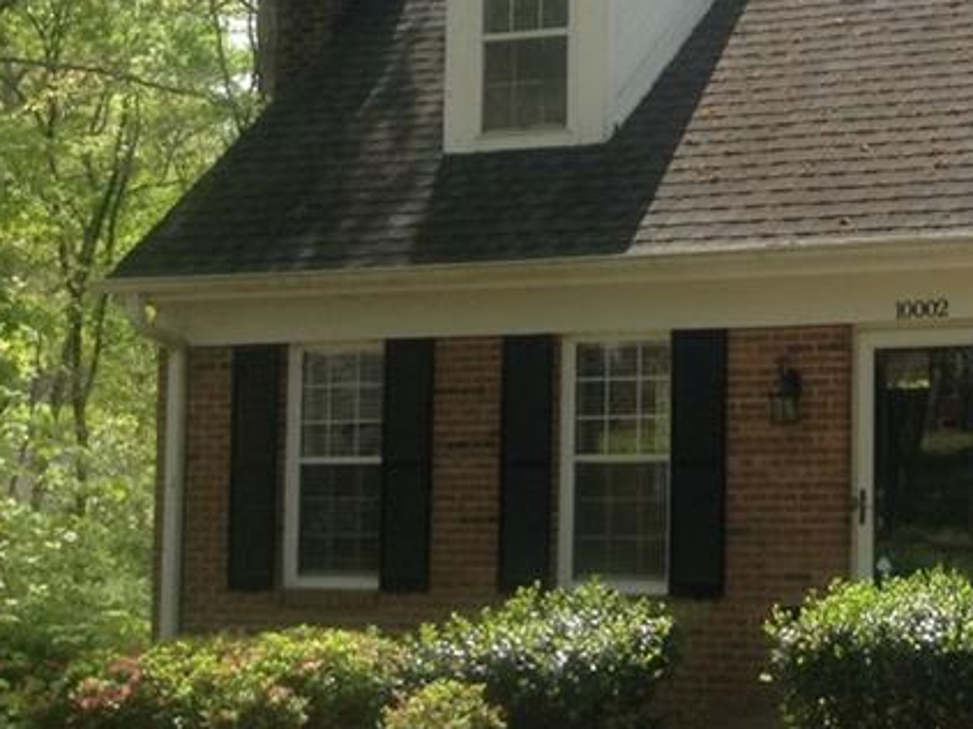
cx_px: 1153
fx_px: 2247
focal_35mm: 80
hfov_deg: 22.6
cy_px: 212
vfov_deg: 18.3
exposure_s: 1/294
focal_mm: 3.3
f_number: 2.4
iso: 25
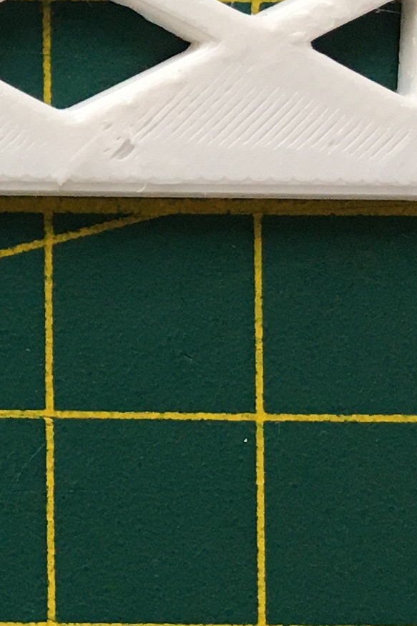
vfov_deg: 14.4
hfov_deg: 8.7
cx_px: -687
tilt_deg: -86.9
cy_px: -47
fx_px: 2416
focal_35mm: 139
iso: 50
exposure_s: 1/33
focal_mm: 4.15
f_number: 2.2
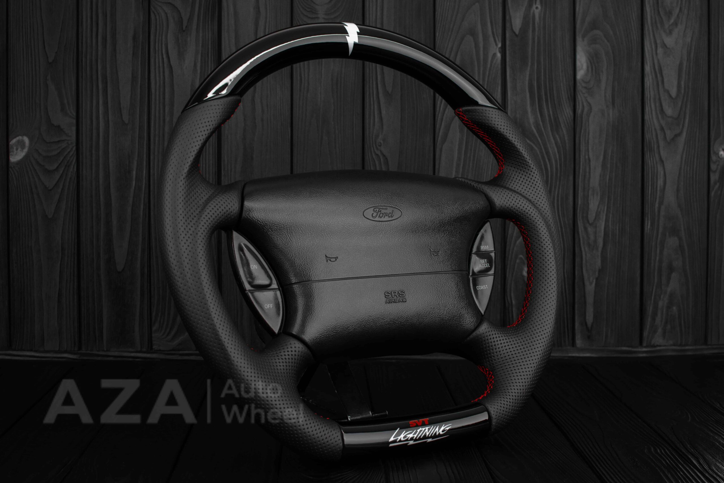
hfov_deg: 37.8
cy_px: 242
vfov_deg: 25.8
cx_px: 362
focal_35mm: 52
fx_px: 1056
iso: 500
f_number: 6.3
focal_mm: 35
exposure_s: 1/125
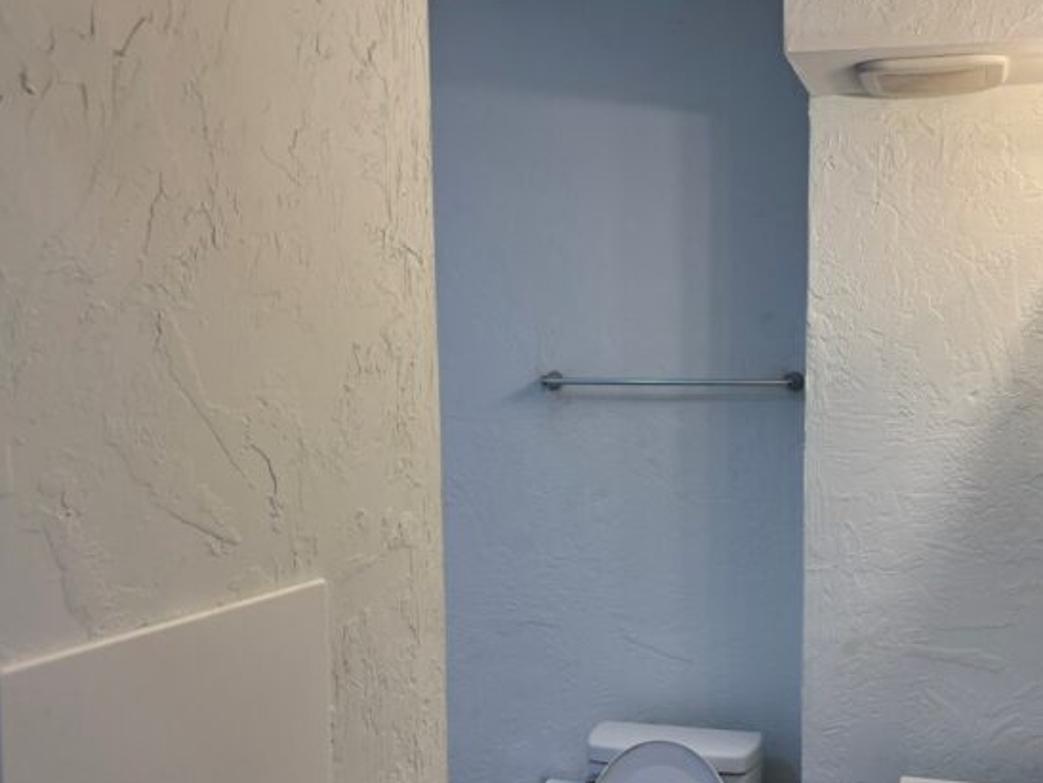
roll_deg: -0.4
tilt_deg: -6.2
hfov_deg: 48.2
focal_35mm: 38
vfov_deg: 37.6
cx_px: 685
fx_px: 1146
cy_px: 484
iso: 40
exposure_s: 1/120
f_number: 1.6
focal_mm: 5.96
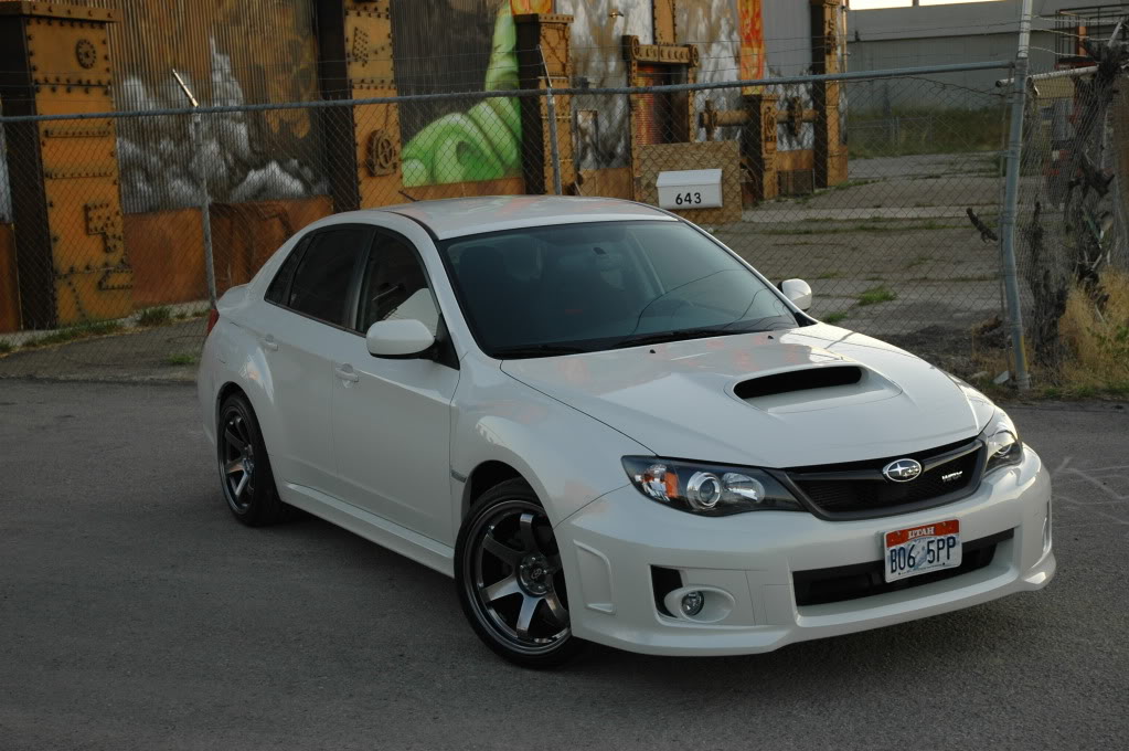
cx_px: 564
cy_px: 376
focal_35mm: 52
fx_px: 1645
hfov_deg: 37.9
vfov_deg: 25.7
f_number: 4.2
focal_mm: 35
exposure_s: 1/60
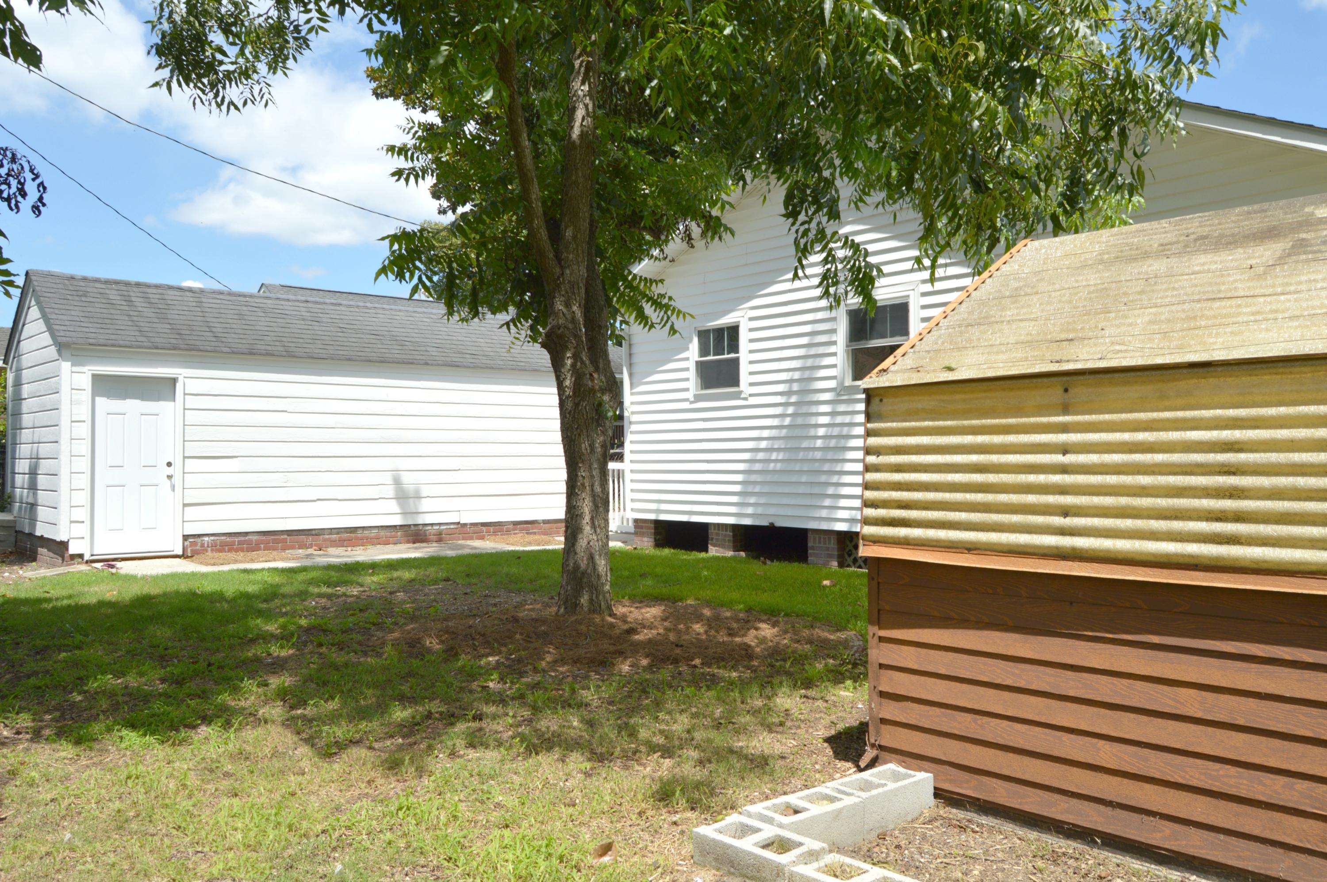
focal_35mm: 27
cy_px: 441
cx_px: 664
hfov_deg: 67.4
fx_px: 994
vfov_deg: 47.8
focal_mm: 18
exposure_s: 1/250
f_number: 8
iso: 100
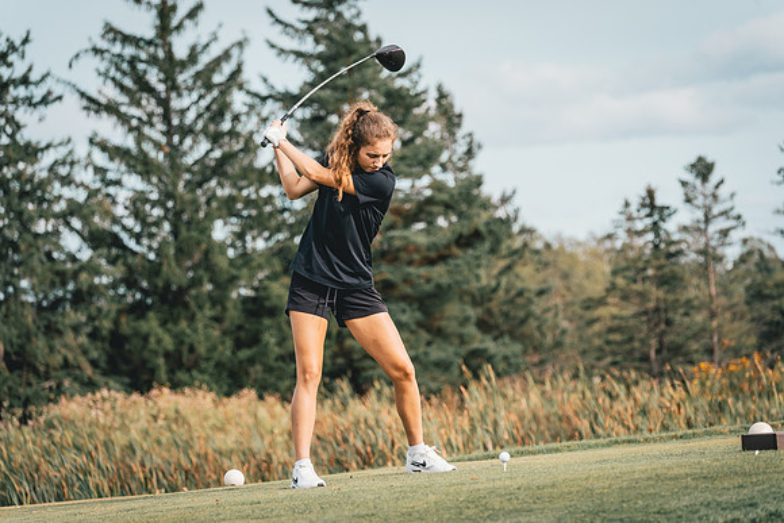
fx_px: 4443
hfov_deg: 10.1
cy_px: 262
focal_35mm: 204
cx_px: 392
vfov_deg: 6.7
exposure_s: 1/800
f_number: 6.3
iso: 400
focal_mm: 204
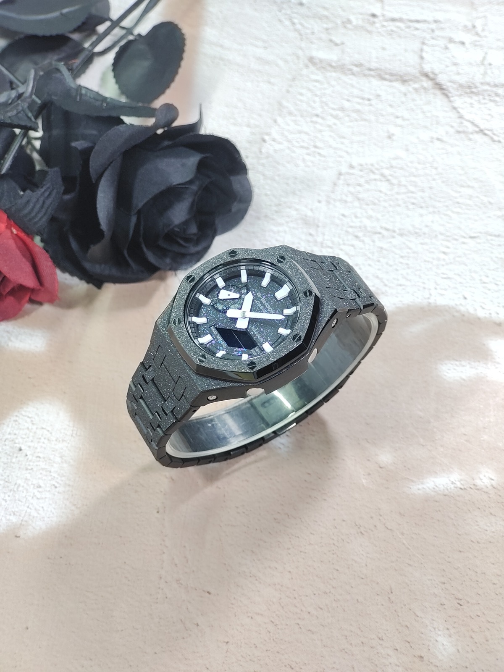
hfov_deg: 29.1
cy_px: 336
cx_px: 252
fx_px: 971
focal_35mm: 50
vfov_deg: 38.2
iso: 55
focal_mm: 7.55
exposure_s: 1/50
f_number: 2.08
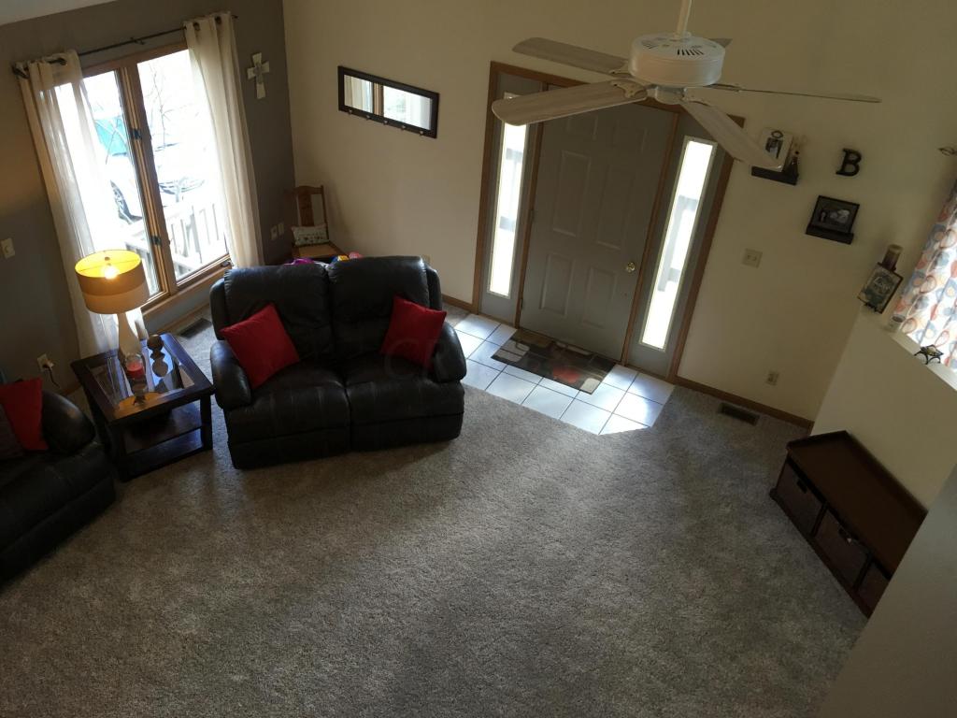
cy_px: 359
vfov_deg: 48.2
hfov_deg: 61.7
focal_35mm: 29
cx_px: 478
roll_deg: -4.3
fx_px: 802
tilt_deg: -34.9
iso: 40
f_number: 2.2
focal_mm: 4.15
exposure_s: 1/30
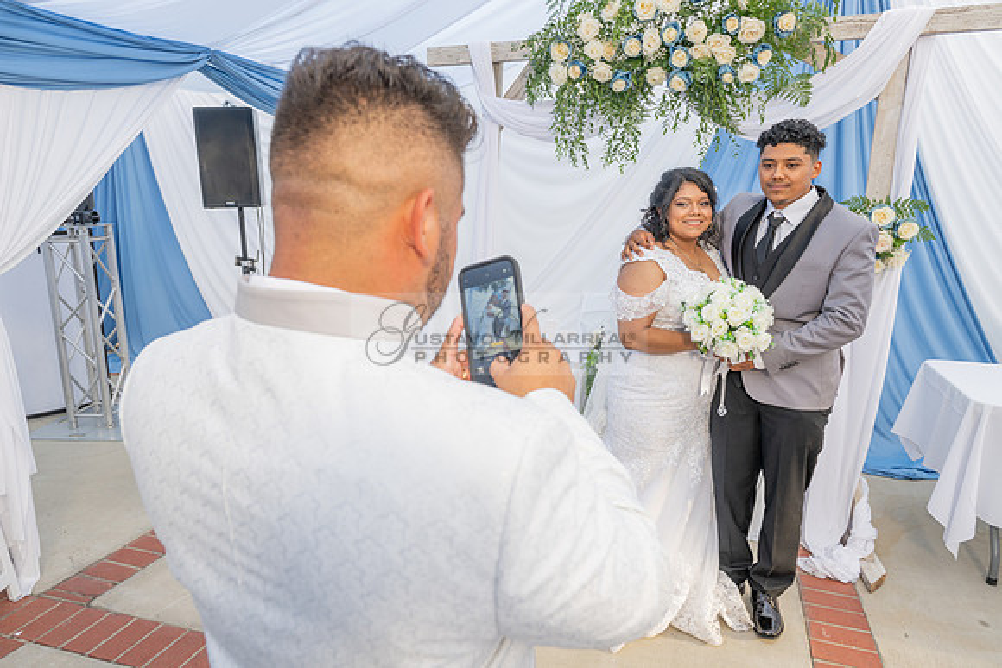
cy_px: 334
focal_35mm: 24
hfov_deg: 73.7
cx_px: 501
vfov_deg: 53.2
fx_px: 668
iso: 250
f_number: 6.3
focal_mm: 24
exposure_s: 1/125
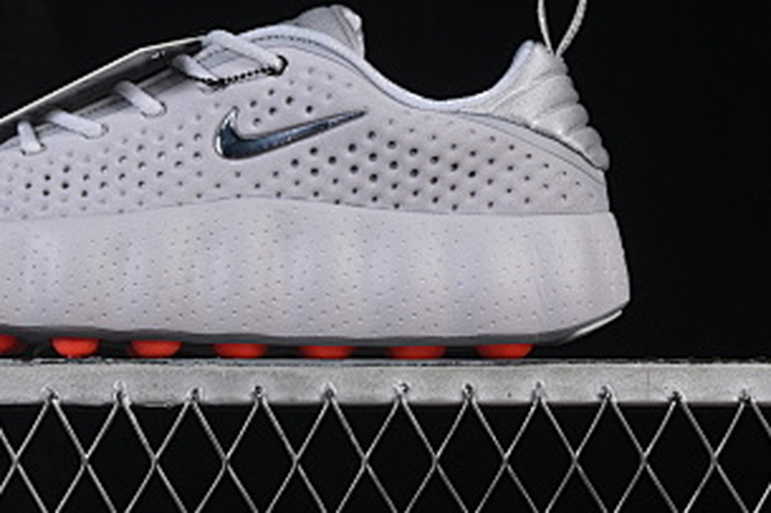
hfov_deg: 16.6
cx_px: 228
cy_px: 95
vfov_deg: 11.1
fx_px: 2633
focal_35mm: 123
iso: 160
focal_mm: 50
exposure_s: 1/80
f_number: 8
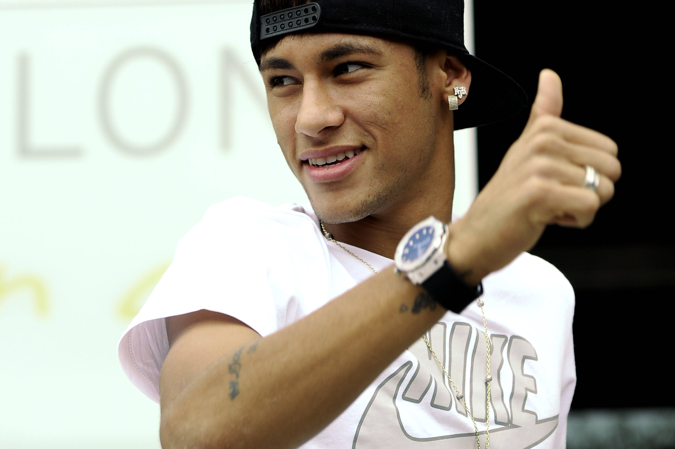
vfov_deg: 14.8
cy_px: 224
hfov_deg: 22.2
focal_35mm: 92
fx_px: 1724
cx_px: 338
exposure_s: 1/1000
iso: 400
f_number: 4.5
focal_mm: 92
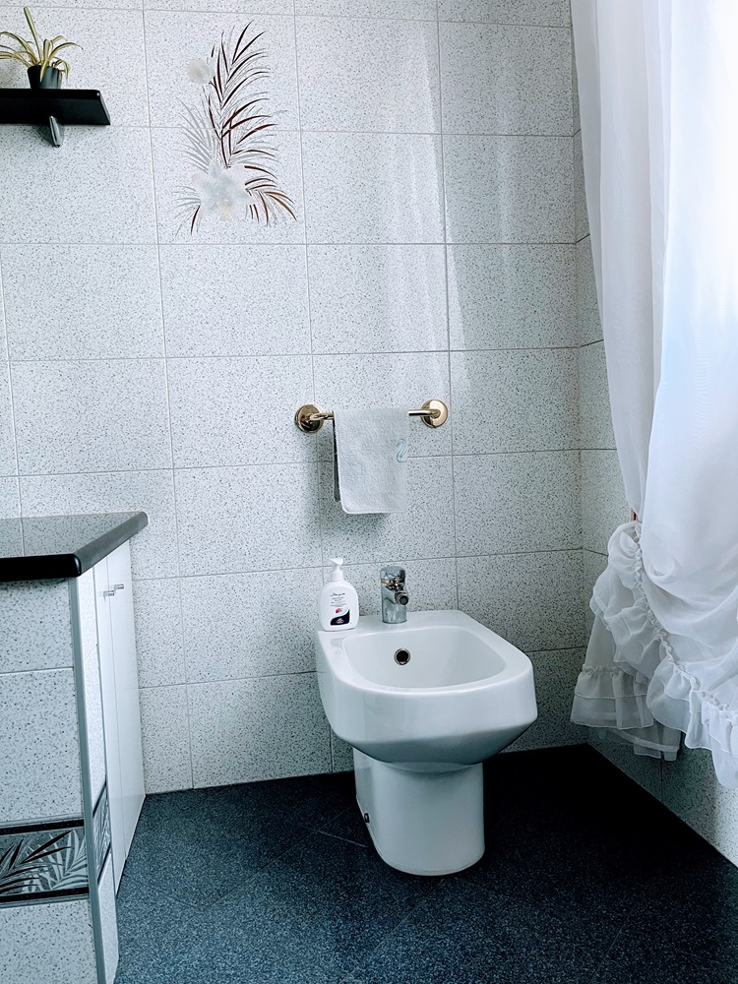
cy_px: 492
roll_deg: +1.9
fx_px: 739
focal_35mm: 26
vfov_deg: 67.3
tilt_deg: -5.0
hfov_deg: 53.1
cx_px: 369
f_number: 1.6
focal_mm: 5.1
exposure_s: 1/60
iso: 200
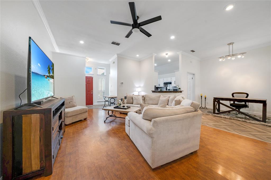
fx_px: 90
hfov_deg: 112.6
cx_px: 136
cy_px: 90
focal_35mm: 12
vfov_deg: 90.0
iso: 500
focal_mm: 12
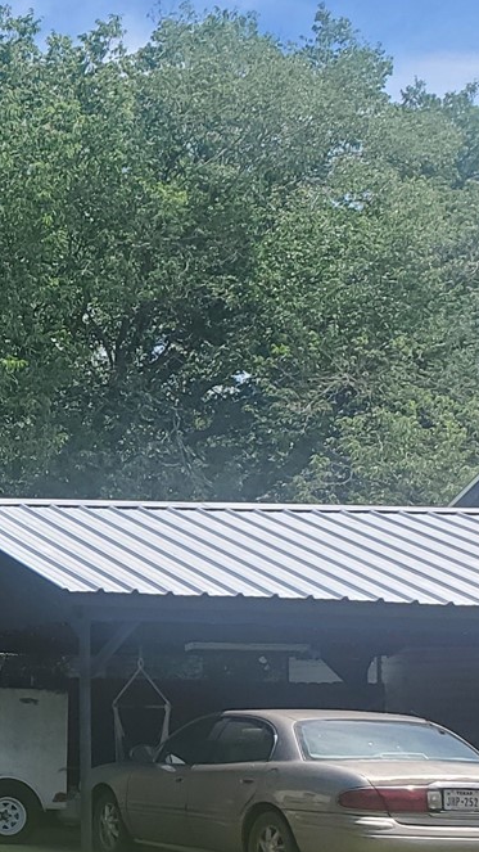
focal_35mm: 82
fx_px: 1851
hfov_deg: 12.0
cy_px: 637
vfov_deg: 25.6
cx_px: -659
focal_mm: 4.3
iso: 50
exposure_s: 1/992
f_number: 2.4
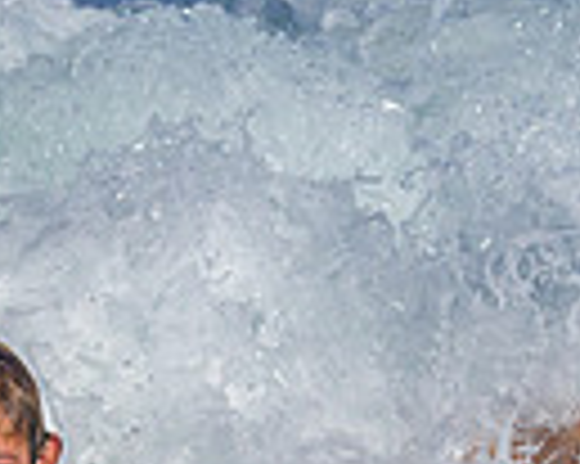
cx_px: 631
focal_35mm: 4504
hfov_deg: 0.4
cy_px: 774
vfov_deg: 0.3
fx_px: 77256
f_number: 8
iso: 250
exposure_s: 1/2000
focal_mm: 800
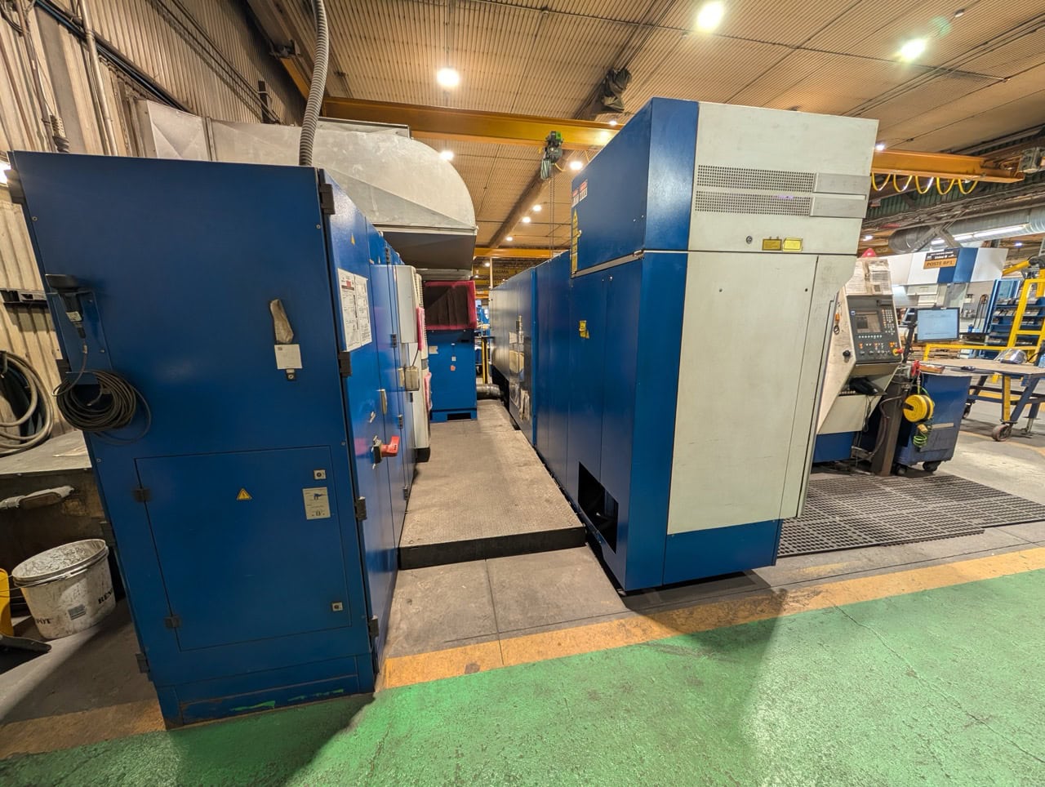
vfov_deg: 94.6
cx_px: 522
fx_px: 363
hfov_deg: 110.5
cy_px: 394
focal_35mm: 12
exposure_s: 1/24
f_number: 1.7
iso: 69
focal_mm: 2
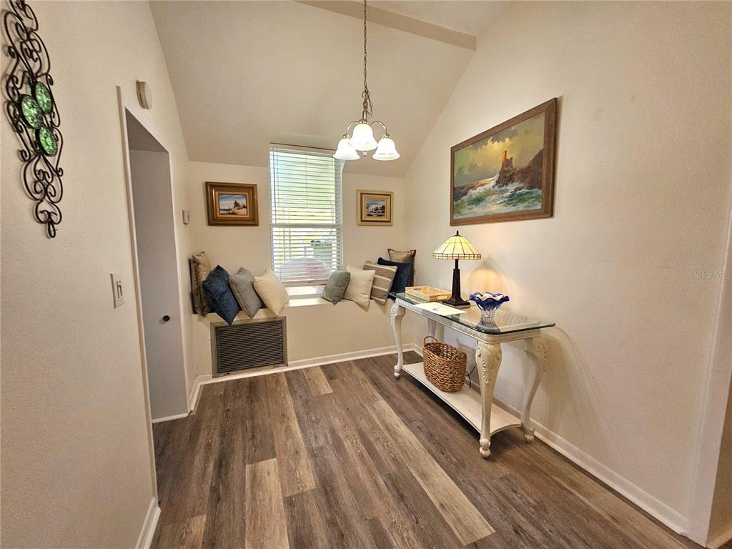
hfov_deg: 106.2
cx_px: 366
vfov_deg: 89.9
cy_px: 274
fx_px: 275
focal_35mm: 13
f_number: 2.2
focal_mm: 2.2
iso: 160
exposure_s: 1/60.2
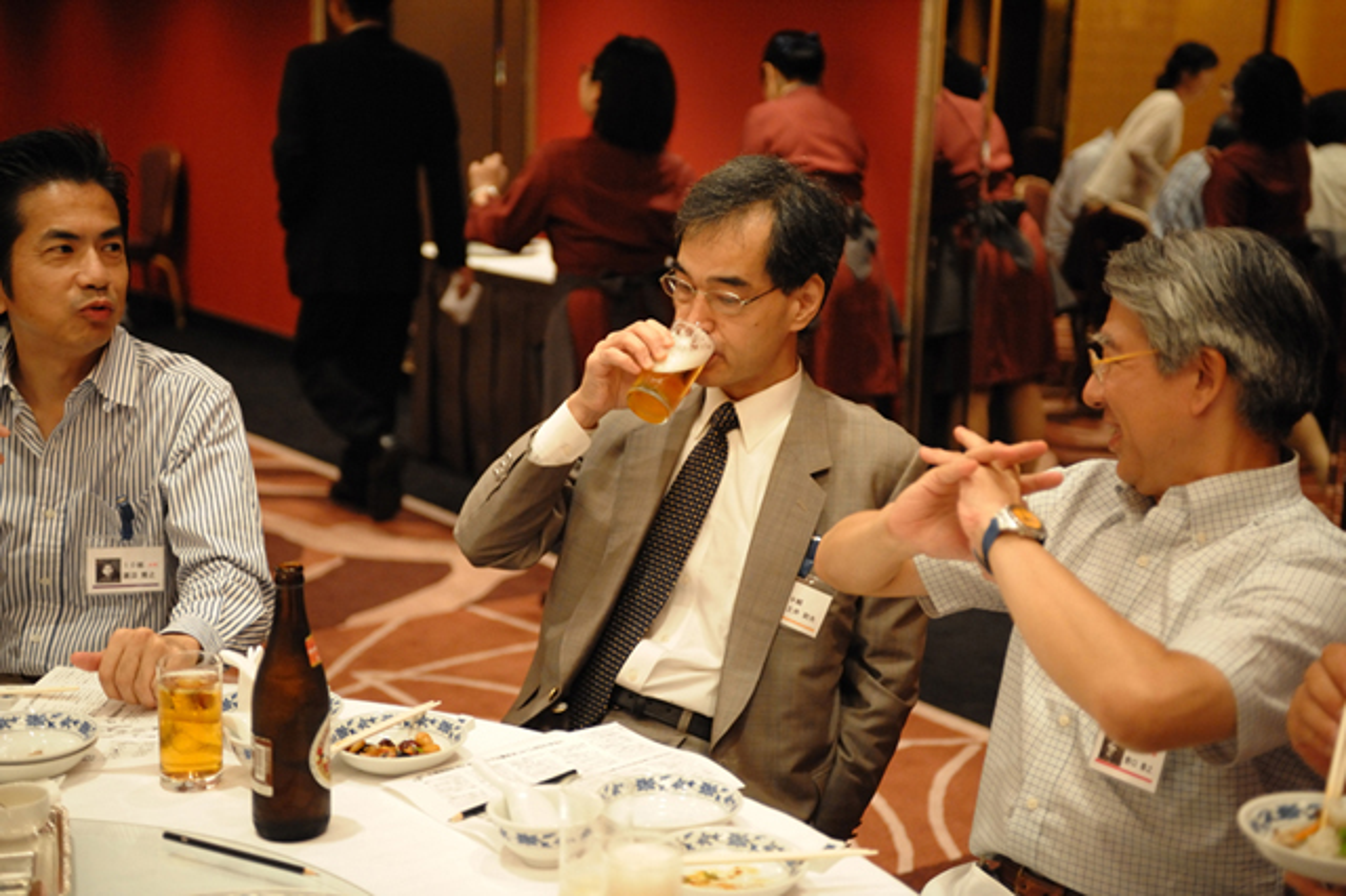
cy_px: 448
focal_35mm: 56
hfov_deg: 35.7
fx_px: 2093
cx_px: 673
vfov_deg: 24.2
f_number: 2.8
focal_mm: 56
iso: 4500
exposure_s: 1/125
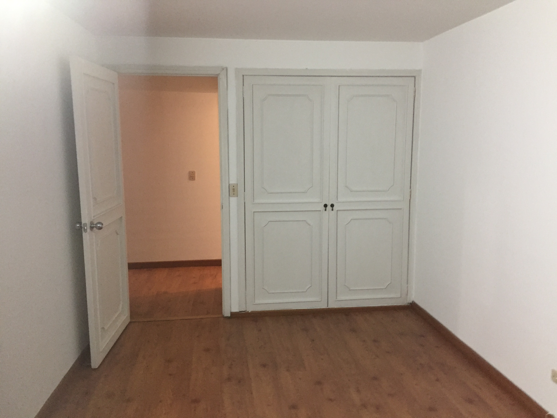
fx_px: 467
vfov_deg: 48.2
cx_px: 278
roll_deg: -0.6
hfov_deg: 61.7
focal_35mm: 29
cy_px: 209
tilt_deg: -6.1
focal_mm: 4.15
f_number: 2.2
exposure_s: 1/17
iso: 250
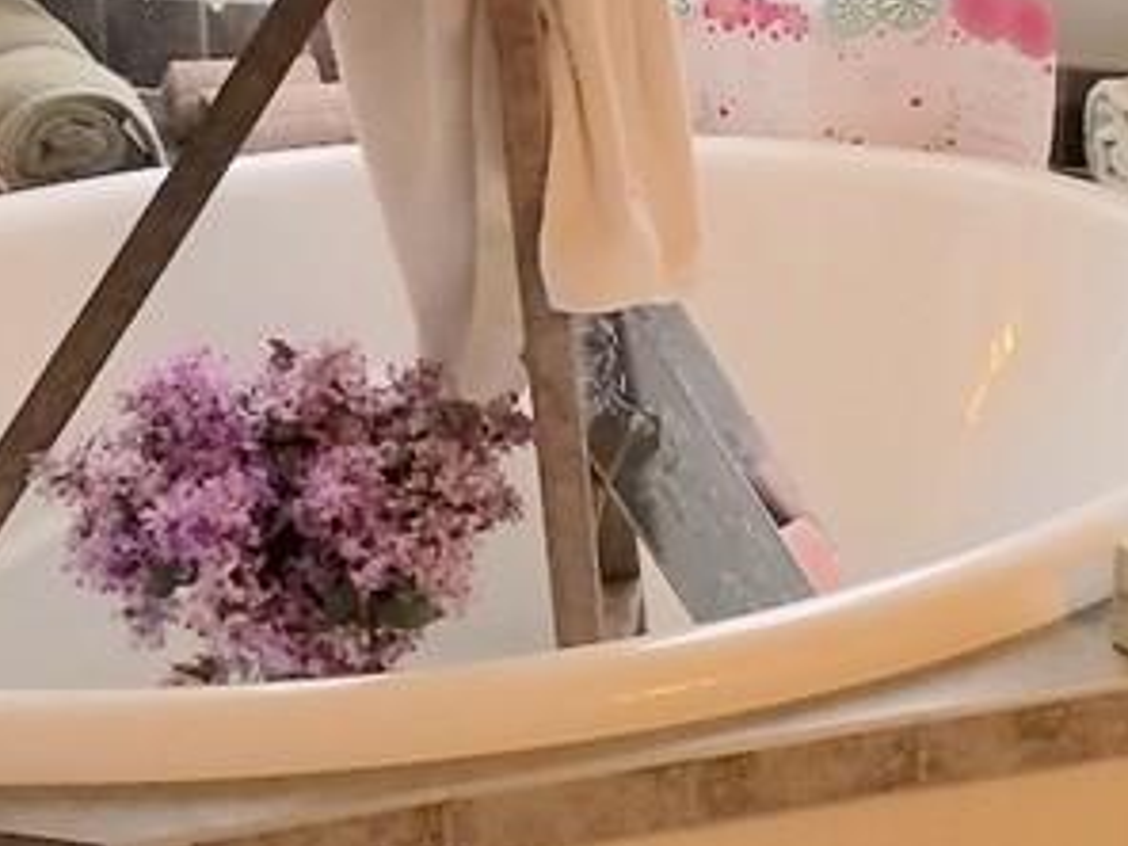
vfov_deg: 16.2
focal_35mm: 90
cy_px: 80
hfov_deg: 21.7
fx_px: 2933
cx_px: 777
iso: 64
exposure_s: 1/120
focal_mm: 4.2
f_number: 1.7
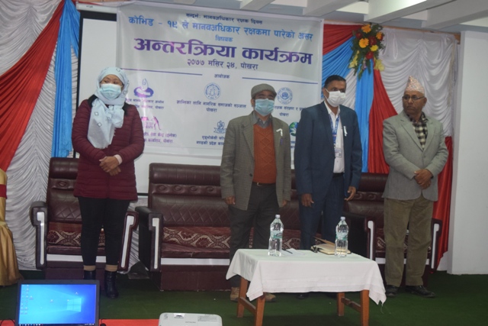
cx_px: 244
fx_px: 691
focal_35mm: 51
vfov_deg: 26.5
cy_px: 163
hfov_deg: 38.9
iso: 1400
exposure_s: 1/60
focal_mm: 34
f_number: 4.5
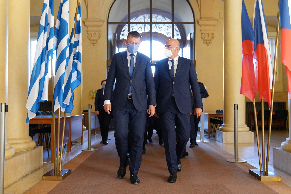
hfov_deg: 58.7
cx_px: 146
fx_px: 259
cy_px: 97
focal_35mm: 32
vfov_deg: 41.1
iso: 3200
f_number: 3.5
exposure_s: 1/320
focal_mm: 32
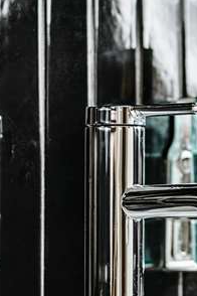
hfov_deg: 7.8
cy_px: 158
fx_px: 1428
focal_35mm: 174
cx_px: 224
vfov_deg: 11.8
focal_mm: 50
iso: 250
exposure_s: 1/100
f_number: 2.8
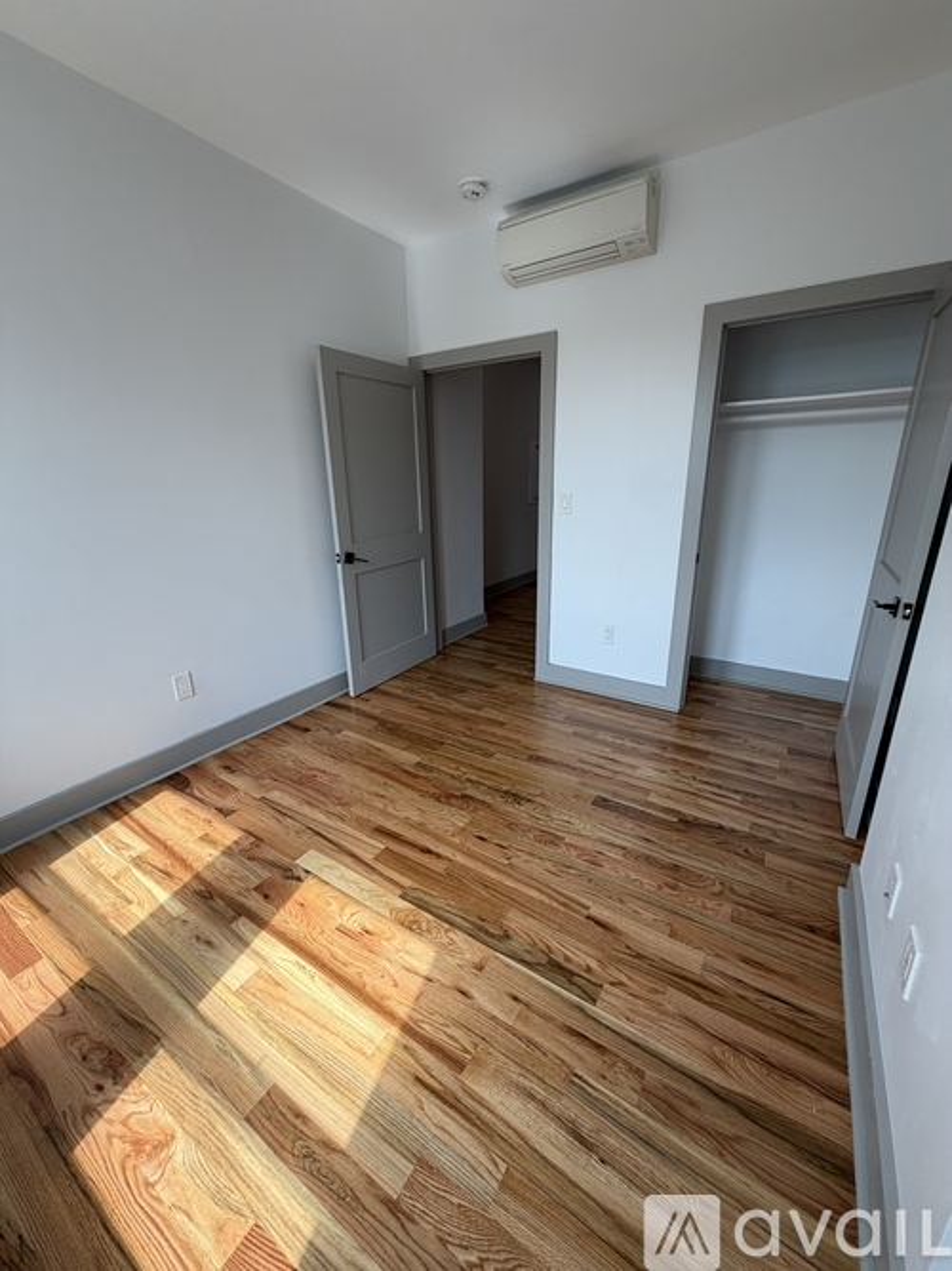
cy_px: 636
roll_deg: +0.4
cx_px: 476
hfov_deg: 85.7
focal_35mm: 14
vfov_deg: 102.1
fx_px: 514
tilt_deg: -17.5
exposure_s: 1/146
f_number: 2.2
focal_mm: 2.22
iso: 40
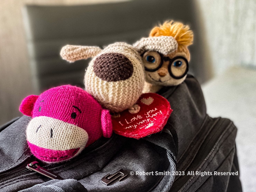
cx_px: 129
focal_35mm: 65
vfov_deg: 22.6
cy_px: 96
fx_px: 481
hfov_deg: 29.8
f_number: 2.2
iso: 250
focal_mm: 7.5
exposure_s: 1/75
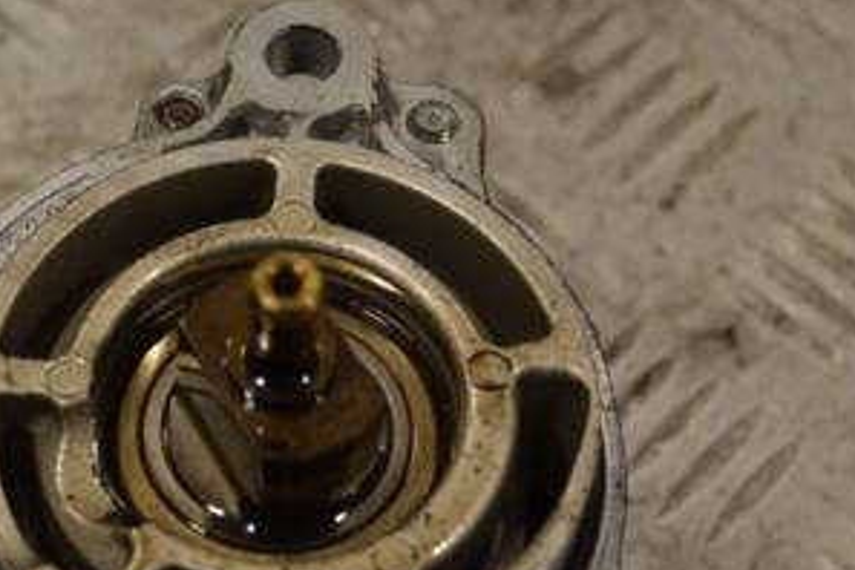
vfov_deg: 14.1
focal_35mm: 97
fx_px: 2304
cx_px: 213
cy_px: 423
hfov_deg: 20.9
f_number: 5.6
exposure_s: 1/125
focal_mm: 32
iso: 220
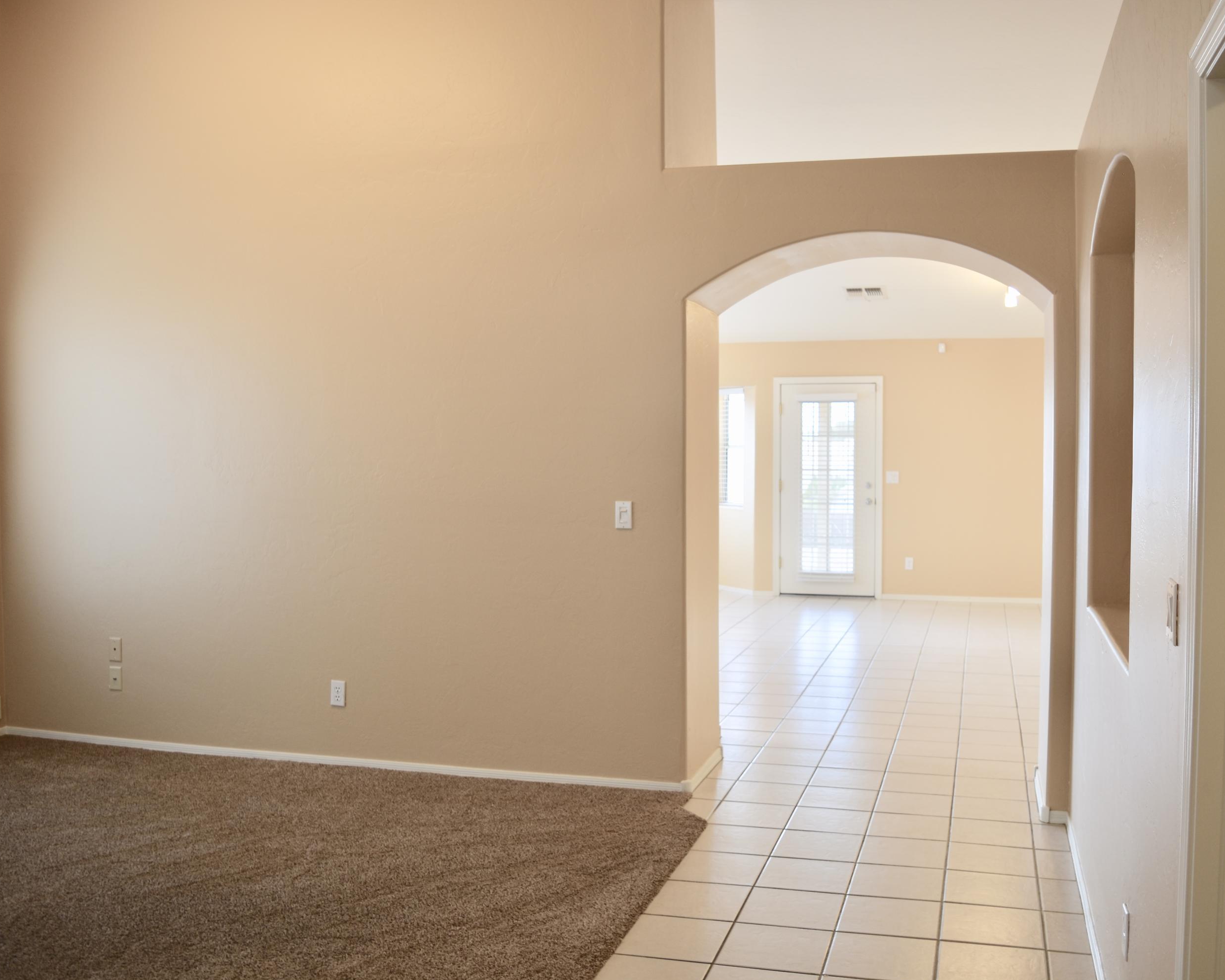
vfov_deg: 43.4
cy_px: 492
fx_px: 1233
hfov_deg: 52.8
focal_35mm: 34
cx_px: 670
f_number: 3.5
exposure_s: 1/25
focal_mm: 20
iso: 100
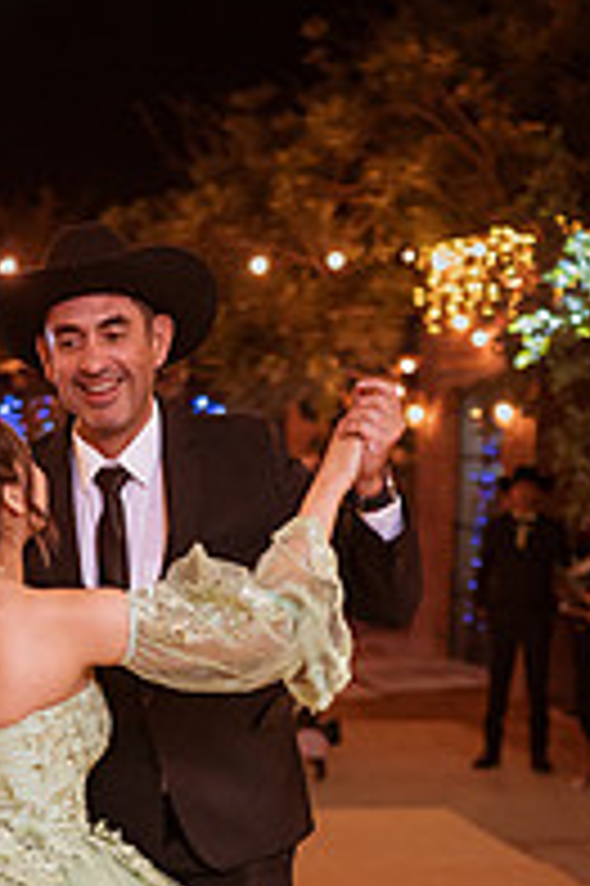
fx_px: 1970
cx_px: 178
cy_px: 823
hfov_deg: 17.0
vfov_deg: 24.5
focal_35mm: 80
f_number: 1.8
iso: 4000
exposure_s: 1/400
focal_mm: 35
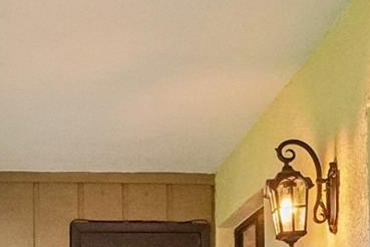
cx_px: 88
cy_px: 366
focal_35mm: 65
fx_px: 668
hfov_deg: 30.4
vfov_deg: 18.6
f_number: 8
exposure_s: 1/30
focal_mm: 10
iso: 2500
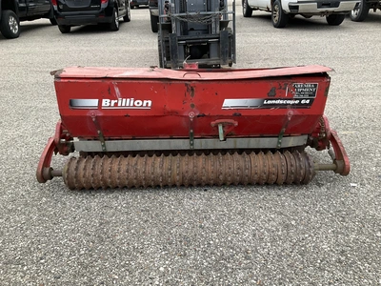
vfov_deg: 48.2
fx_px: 319
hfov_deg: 61.7
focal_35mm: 29
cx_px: 190
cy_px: 143
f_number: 1.8
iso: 64
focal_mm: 3
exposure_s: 1/122
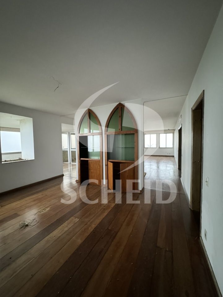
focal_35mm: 14
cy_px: 148
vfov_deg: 102.1
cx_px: 112
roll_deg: +1.9
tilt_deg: -2.3
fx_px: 120
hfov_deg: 85.7
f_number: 2.2
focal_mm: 2.22
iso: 1250
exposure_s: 1/55
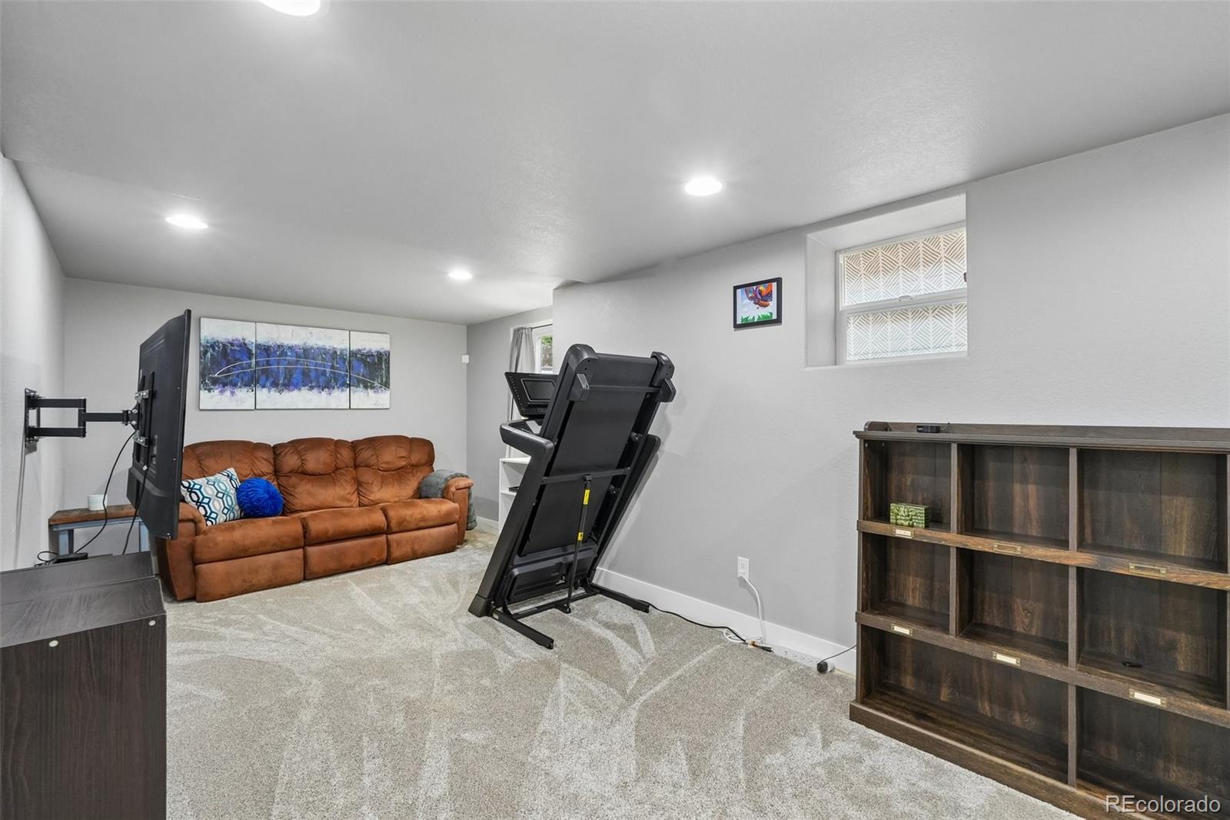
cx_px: 615
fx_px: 512
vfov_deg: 77.3
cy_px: 410
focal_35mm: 15
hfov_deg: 100.4
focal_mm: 10
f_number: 8
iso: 800
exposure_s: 1/5
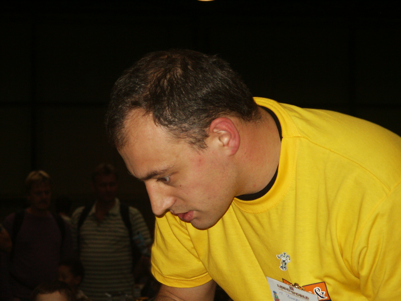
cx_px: 200
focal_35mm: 139
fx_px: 1610
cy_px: 150
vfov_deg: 10.7
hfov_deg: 14.2
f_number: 3.6
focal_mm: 28.22
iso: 200
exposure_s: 1/125
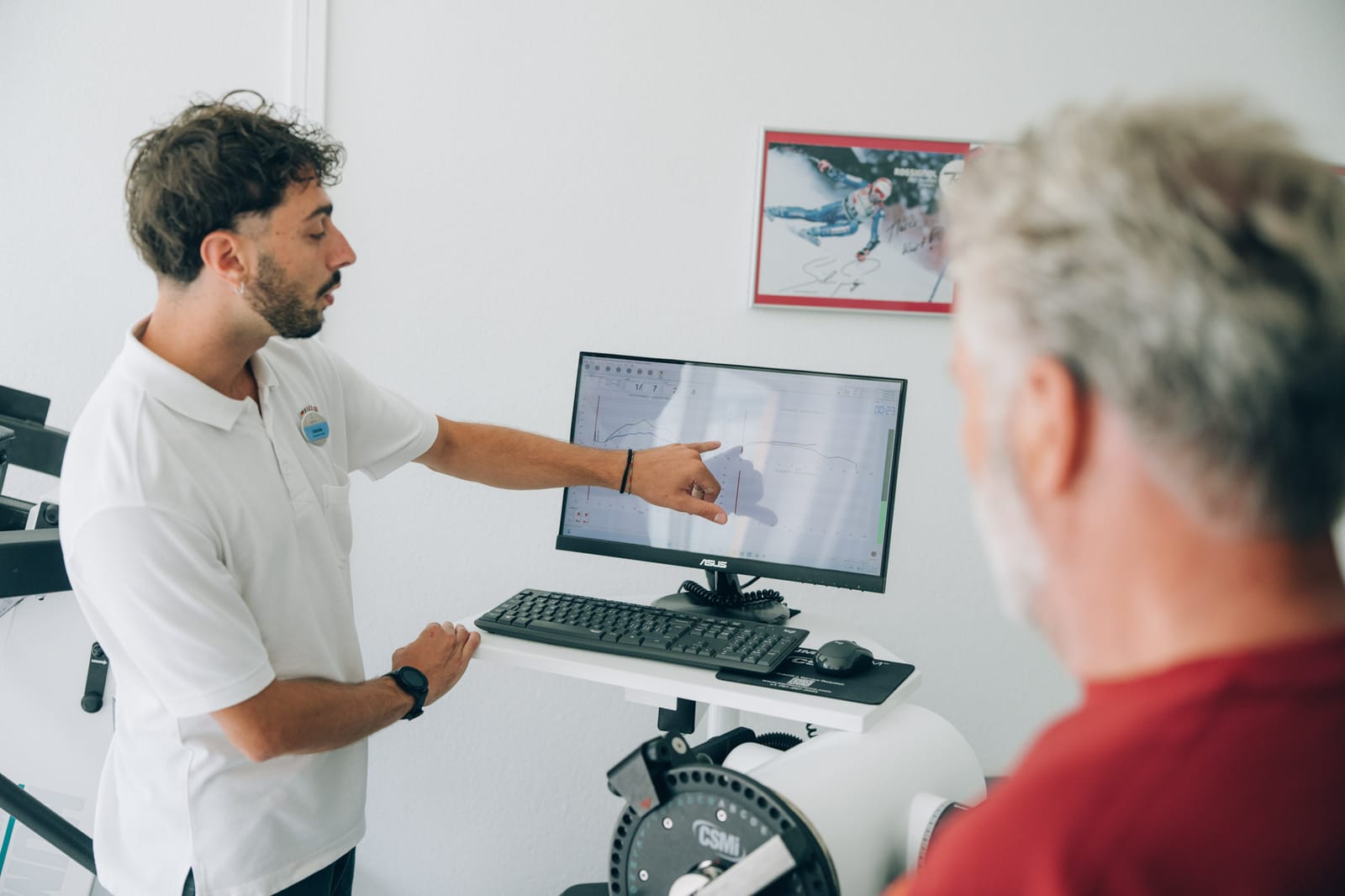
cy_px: 448
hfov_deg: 50.7
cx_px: 672
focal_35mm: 38
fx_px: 1419
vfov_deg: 35.0
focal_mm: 38
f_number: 2.5
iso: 800
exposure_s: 1/800
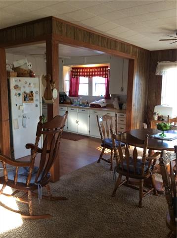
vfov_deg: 56.9
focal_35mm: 32
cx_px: 88
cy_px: 119
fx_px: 219
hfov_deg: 44.0
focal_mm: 3.3
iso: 100
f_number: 2.4
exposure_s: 1/24
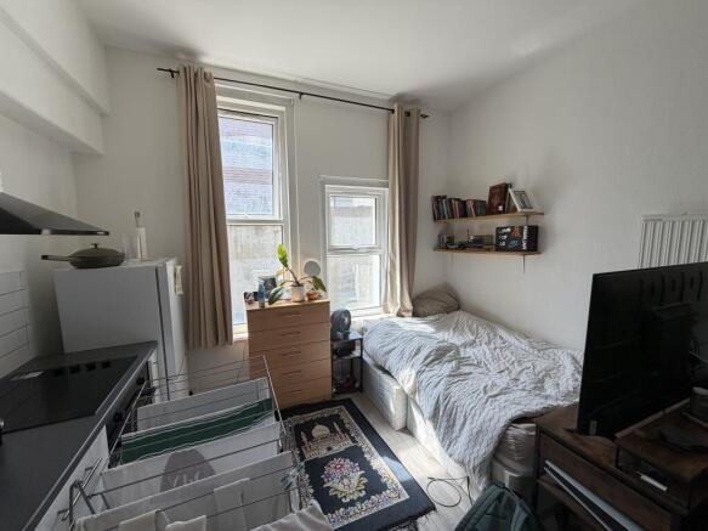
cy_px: 266
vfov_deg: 85.7
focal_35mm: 14
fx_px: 286
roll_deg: +0.6
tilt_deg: -6.6
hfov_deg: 102.1
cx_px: 354
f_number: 2.2
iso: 64
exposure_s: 1/121
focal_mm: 2.22
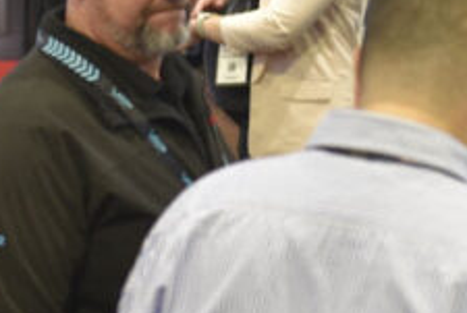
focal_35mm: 159
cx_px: 450
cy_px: 172
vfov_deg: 8.7
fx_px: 2067
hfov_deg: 12.8
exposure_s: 1/60
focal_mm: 35
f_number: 2.2
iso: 800
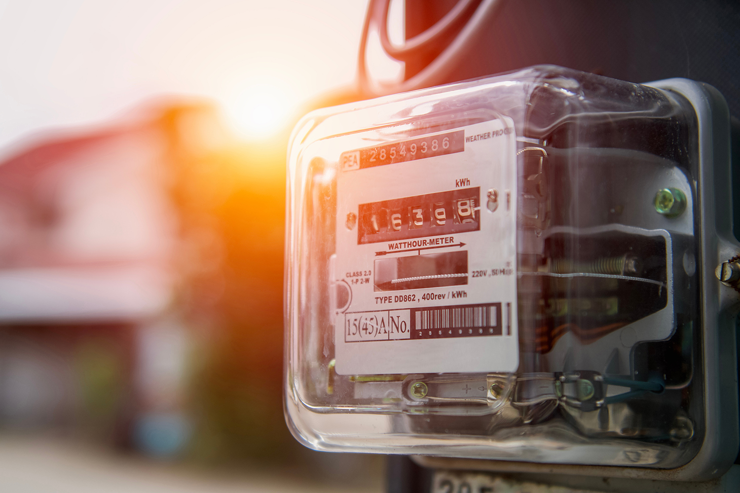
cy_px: 246
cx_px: 370
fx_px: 1295
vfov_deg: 21.6
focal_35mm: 63
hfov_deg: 31.9
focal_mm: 42
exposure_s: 1/1600
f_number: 3.2
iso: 250
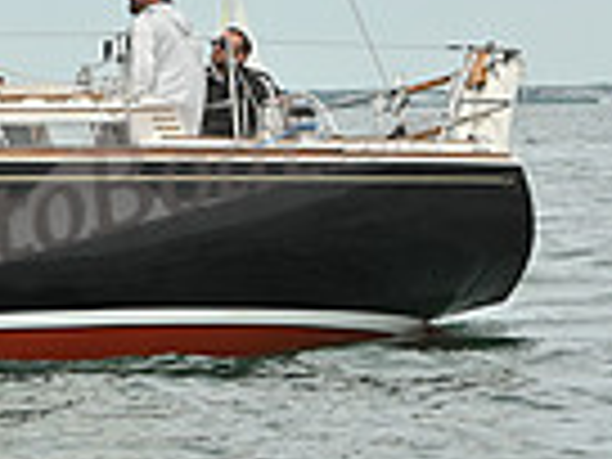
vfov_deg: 5.2
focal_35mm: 288
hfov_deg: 6.7
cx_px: -428
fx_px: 5092
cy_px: 25
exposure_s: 1/1000
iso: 320
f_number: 8
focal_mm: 70
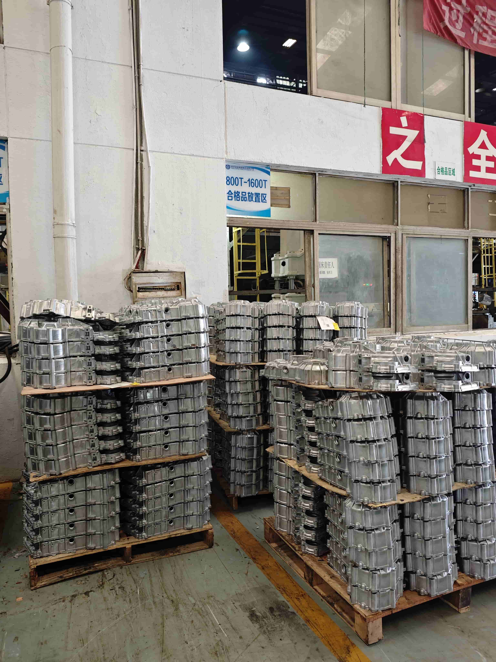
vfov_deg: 71.6
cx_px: 248
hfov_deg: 56.8
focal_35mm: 24
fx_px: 459
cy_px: 331
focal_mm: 6.55
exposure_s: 1/50
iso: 250
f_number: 1.6
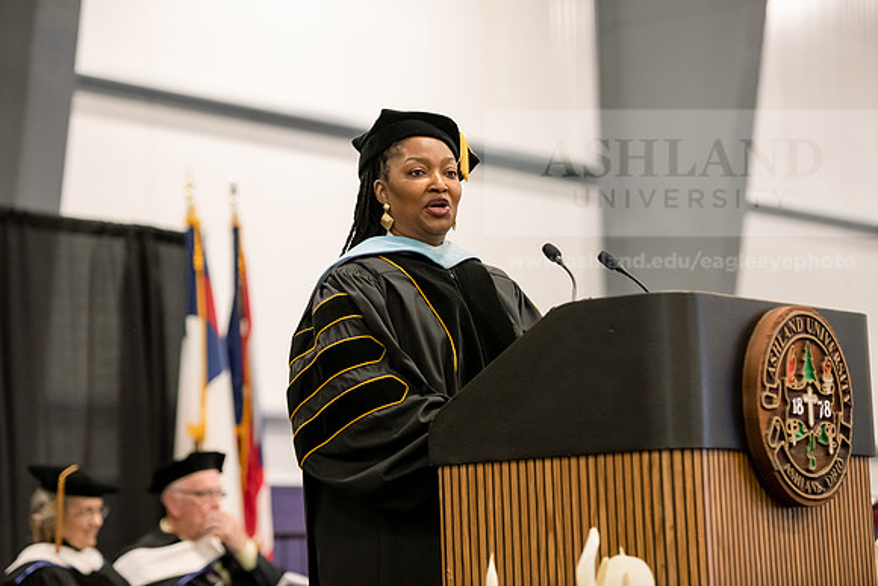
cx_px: 439
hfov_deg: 17.1
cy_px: 293
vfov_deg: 11.4
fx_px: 2927
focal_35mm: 120
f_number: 3.2
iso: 3200
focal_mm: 120
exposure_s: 1/200
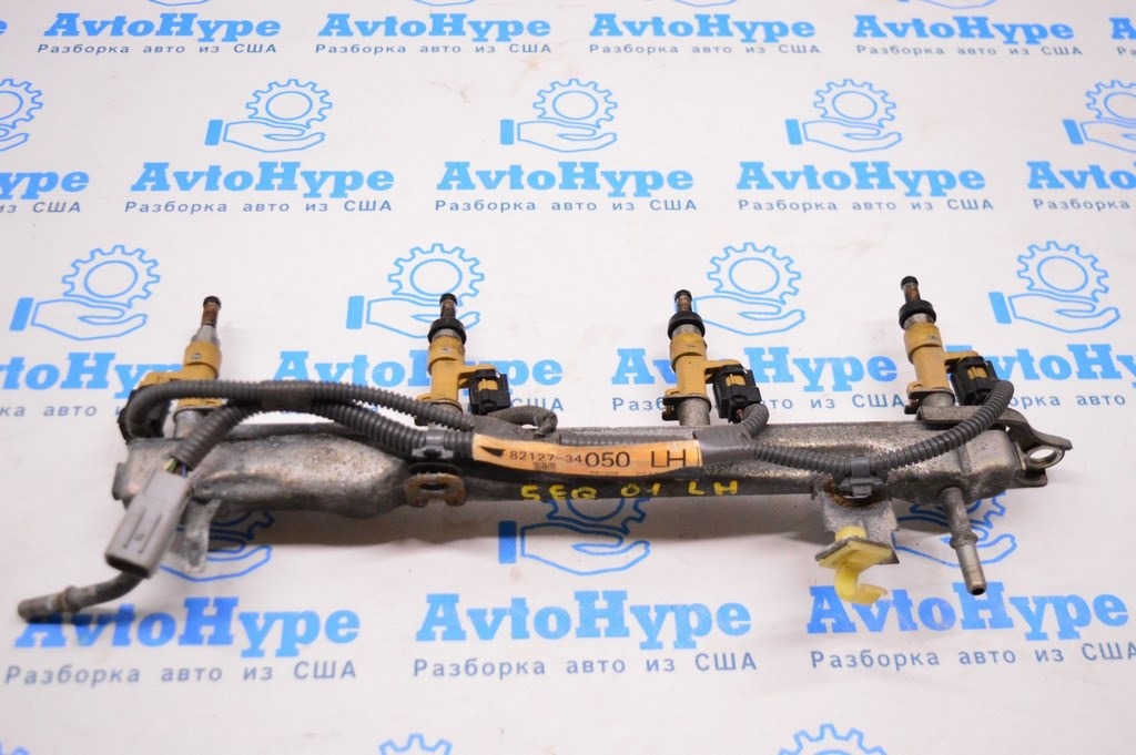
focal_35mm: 44
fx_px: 1372
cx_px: 568
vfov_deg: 30.8
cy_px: 378
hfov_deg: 45.0
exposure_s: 1/320
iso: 3200
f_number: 4.2
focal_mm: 29
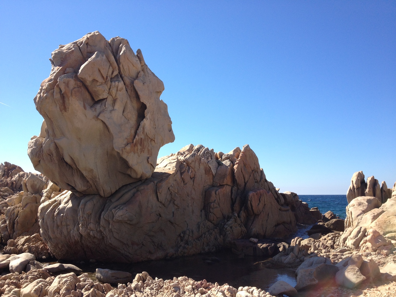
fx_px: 400
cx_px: 198
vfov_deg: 40.7
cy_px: 148
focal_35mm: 35
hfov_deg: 52.6
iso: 64
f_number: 2.4
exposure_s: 1/1200
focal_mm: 4.28
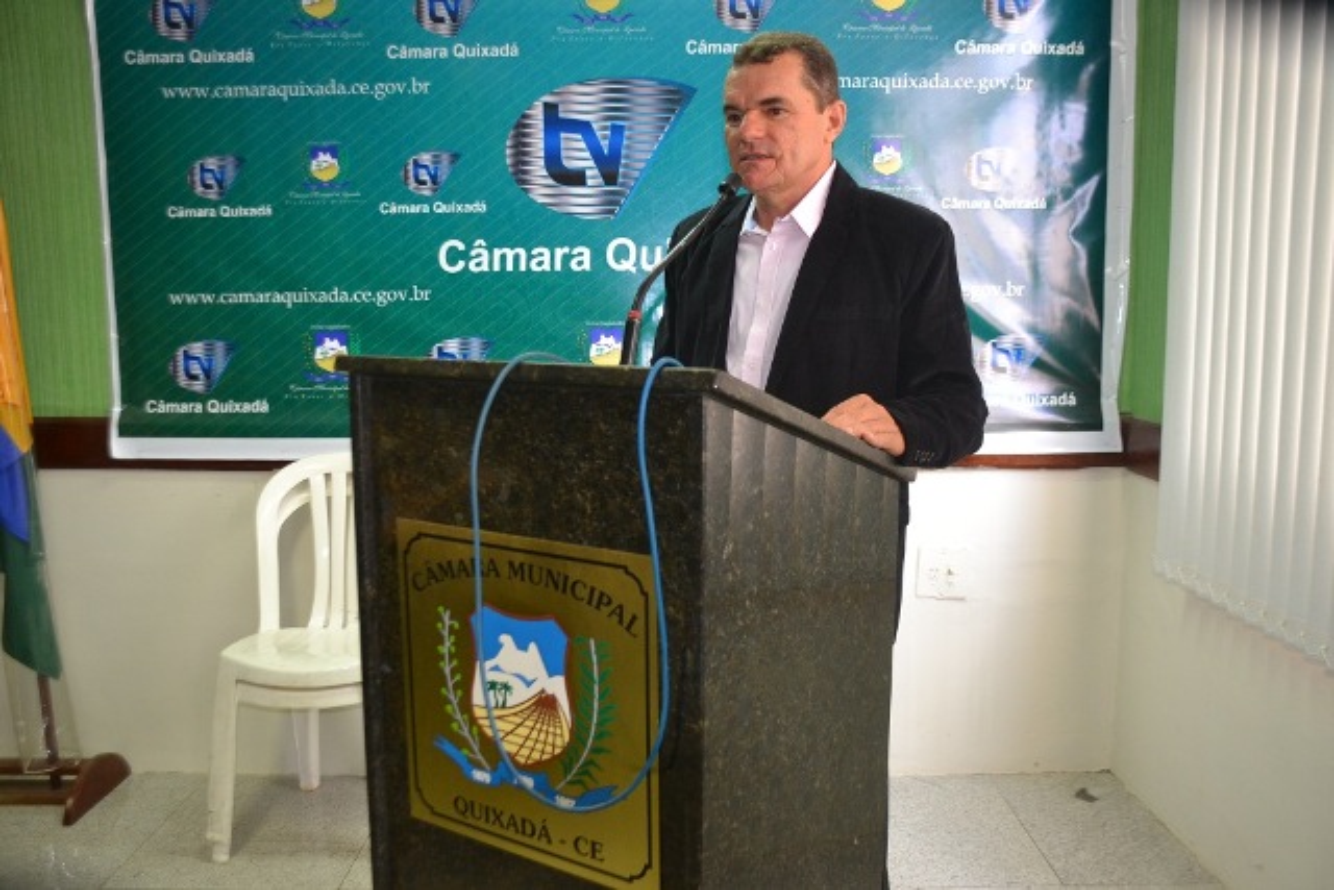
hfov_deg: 57.2
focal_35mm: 33
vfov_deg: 40.0
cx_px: 667
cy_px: 445
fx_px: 1223
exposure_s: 1/60
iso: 720
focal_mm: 22
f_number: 3.8
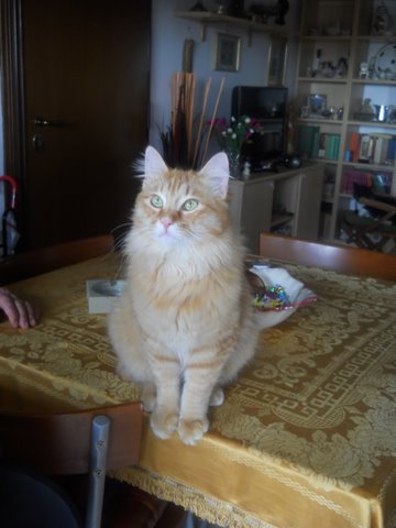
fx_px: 625
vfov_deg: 45.8
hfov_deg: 35.1
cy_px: 264
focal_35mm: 41
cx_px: 198
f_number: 3.1
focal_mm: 6.72
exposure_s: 1/30
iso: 160
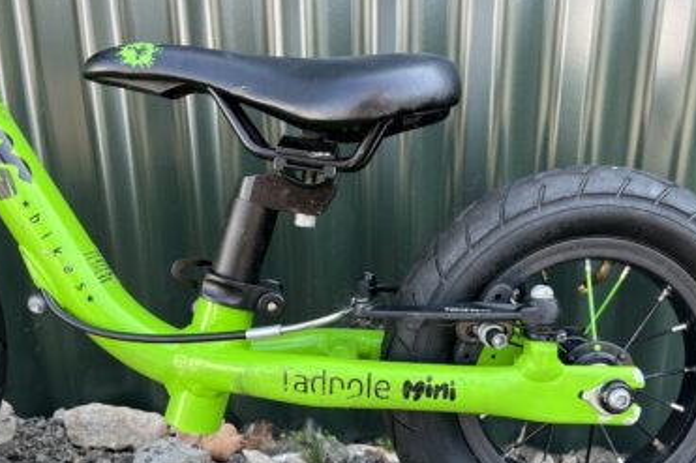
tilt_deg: -19.6
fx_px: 676
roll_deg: -1.5
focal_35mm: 35
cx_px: 422
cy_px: 298
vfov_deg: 37.5
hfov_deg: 54.0
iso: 40
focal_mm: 5.1
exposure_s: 1/122
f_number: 1.6
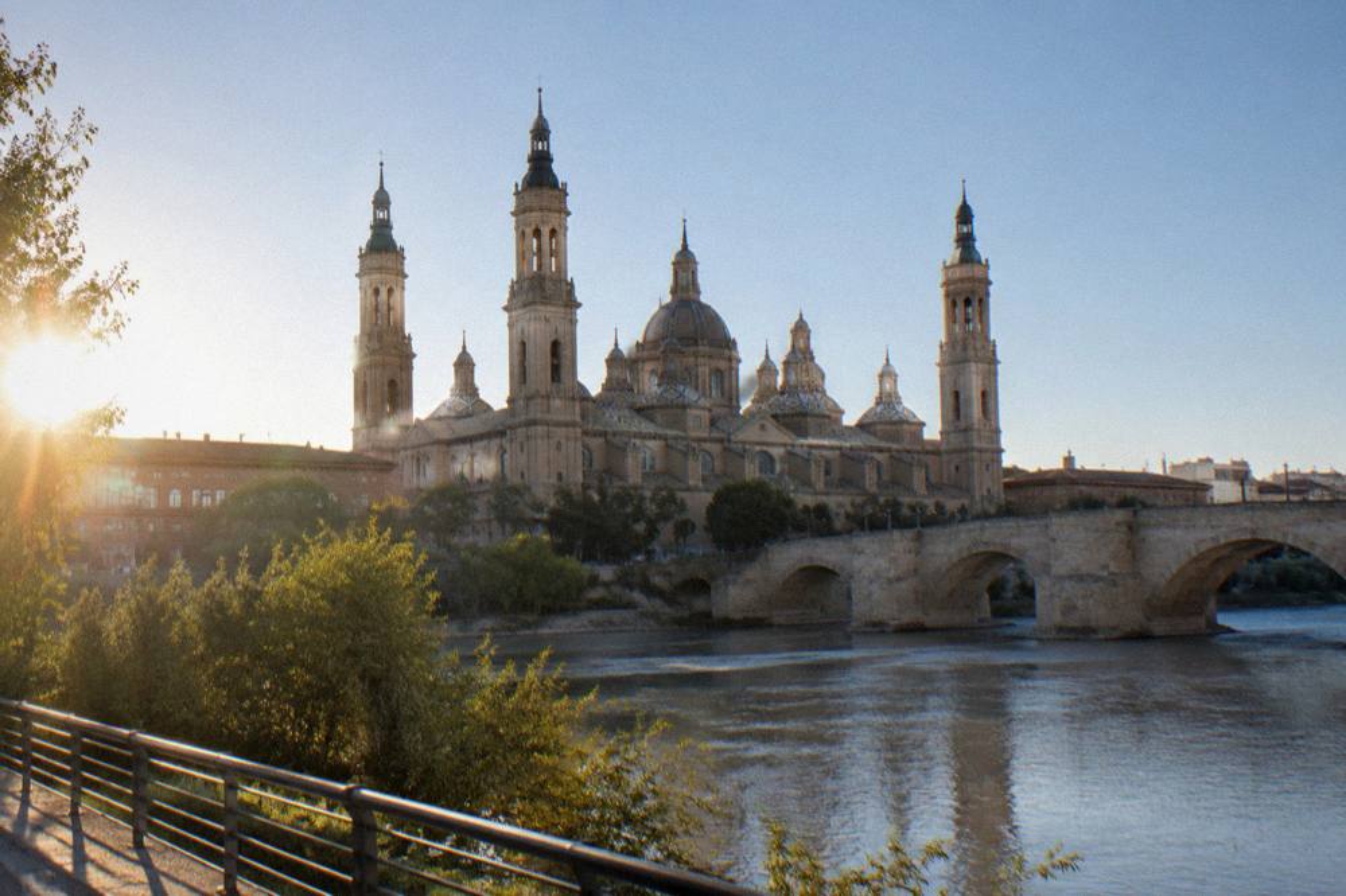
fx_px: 1308
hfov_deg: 54.5
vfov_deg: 37.8
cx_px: 673
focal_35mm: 35
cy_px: 448
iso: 1600
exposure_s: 1/50
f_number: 8
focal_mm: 35
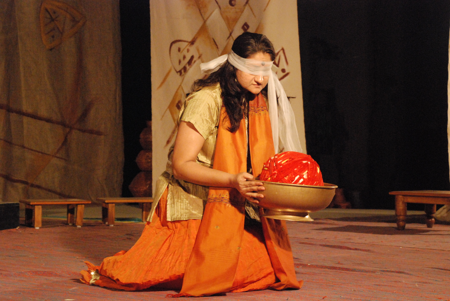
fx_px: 1164
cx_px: 225
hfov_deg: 21.9
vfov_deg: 14.7
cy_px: 150
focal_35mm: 93
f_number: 7.1
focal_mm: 62
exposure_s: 1/60
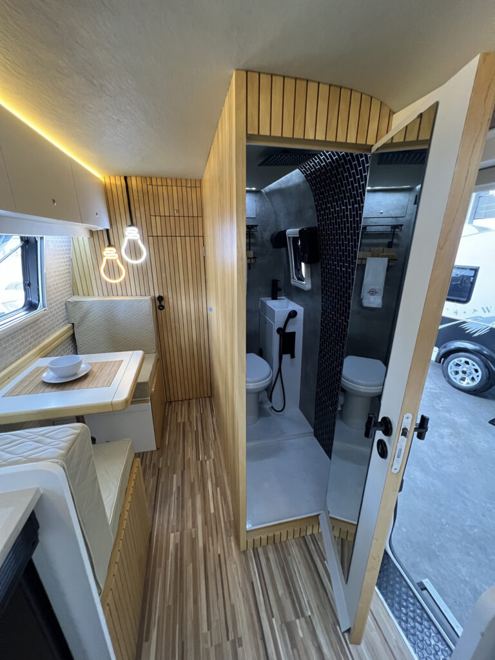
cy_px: 330
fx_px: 248
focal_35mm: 13
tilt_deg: -19.6
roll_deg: -0.4
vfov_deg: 106.2
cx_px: 248
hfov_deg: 89.9
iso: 640
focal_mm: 1.57
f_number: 1.8
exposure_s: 1/60
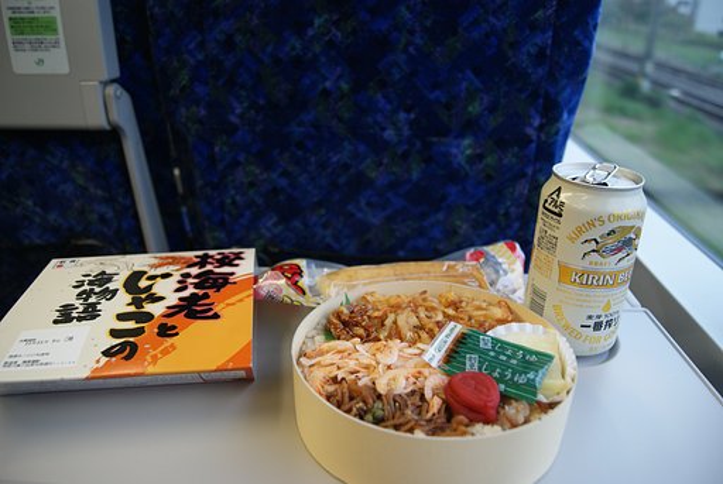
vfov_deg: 48.1
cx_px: 362
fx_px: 543
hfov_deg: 67.3
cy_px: 242
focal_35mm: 27
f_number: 3.5
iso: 320
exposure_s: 1/30
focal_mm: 18
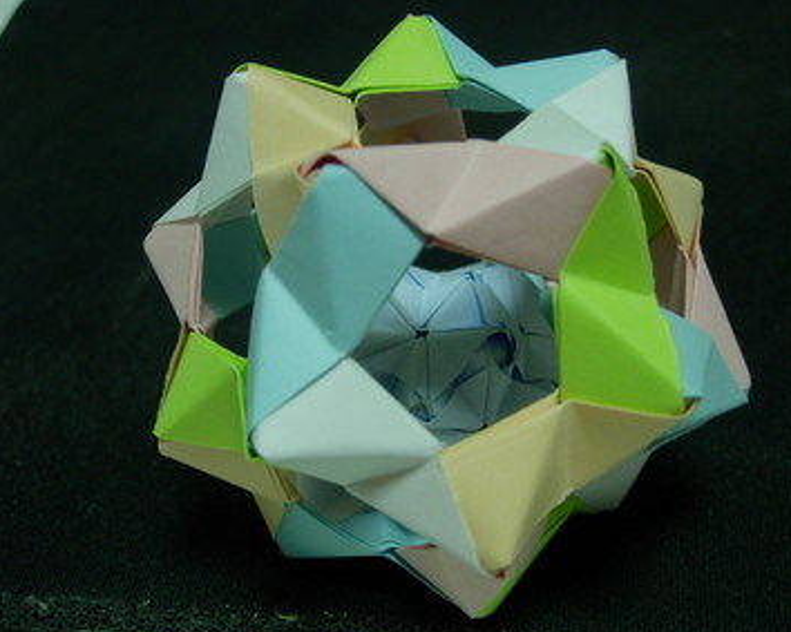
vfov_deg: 28.1
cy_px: 319
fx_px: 1264
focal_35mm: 54
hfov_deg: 34.7
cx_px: 425
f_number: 3.2
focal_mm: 10.6
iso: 149
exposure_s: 1/32
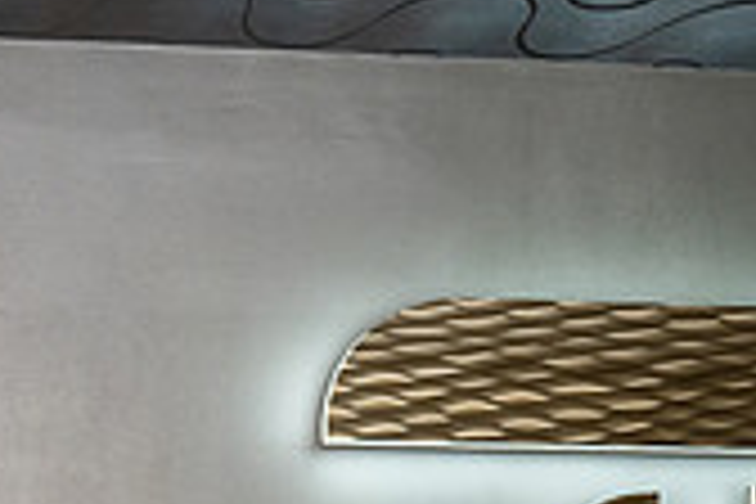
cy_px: 835
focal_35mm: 83
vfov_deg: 14.8
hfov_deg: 23.9
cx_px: 86
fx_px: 1743
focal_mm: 24
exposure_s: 1/100
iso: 800
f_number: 2.8
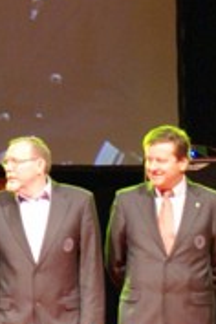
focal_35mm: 237
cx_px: -157
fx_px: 2133
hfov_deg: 5.7
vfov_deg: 8.7
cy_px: 106
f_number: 5.6
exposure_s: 1/20
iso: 800
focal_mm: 40
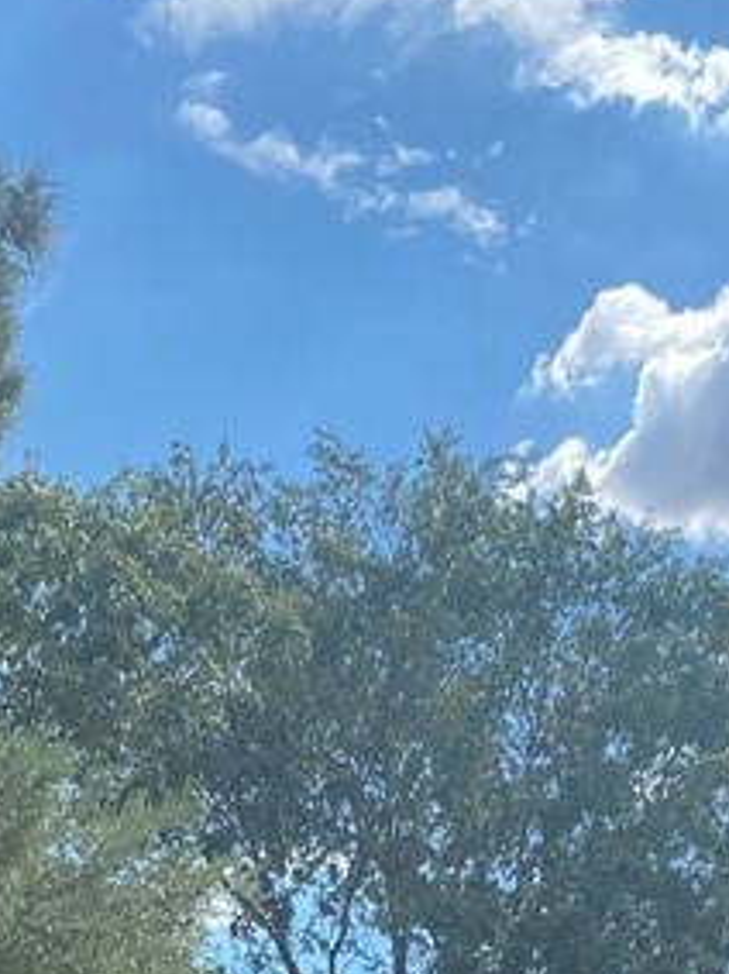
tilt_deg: -0.1
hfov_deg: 15.7
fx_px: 2641
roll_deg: +0.7
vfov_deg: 17.6
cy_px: 1655
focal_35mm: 94
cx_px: 354
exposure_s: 1/2183
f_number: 1.8
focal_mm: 4.25
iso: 32
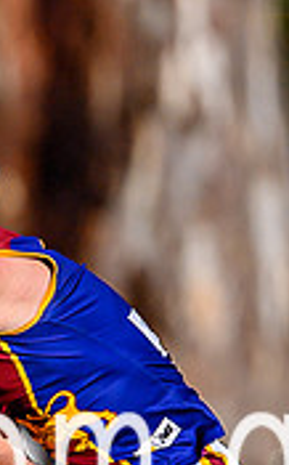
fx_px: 47703
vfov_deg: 0.6
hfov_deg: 0.3
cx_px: -627
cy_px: 568
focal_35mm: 3776
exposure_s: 1/2500
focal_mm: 500
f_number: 4
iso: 160
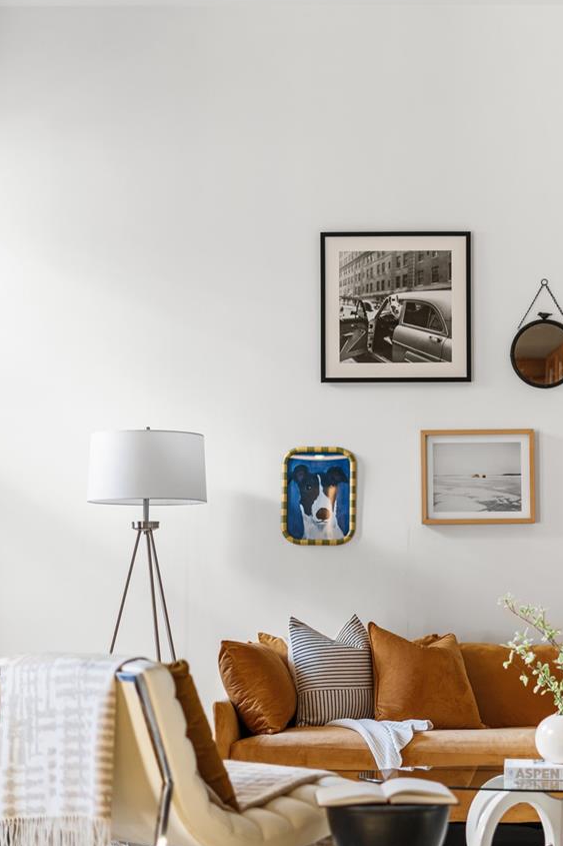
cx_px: 375
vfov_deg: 28.3
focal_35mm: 71
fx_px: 1666
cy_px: 554
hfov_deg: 19.1
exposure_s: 1/20
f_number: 1.8
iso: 160
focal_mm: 50
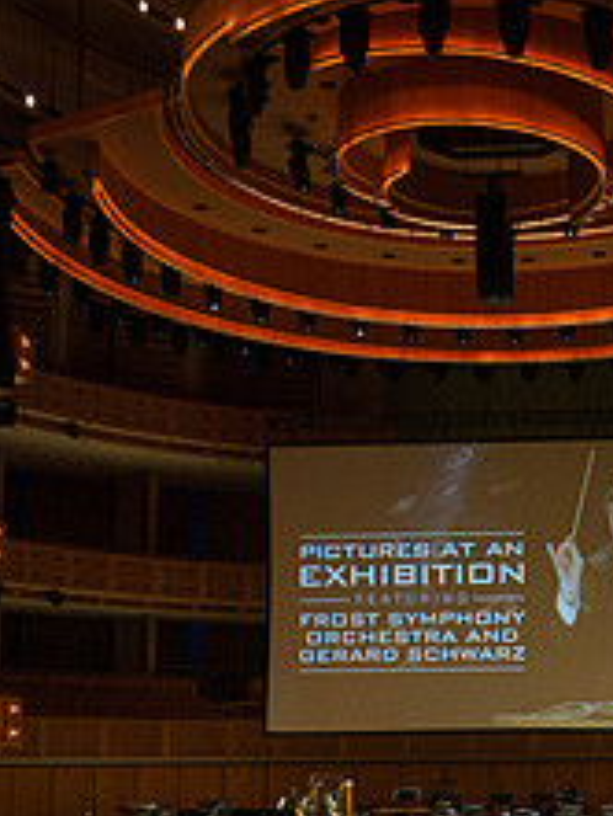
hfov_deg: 23.2
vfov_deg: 30.6
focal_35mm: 62
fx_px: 1462
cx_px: 524
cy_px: 618
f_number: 5.6
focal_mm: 24
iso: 2500
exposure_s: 1/200
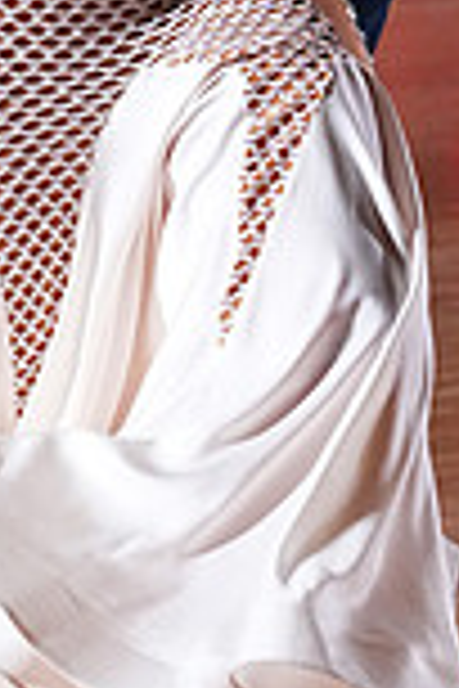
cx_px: 88
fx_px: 6005
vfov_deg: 6.5
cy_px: -157
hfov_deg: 4.4
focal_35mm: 314
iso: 6400
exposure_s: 1/400
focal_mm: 83
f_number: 5
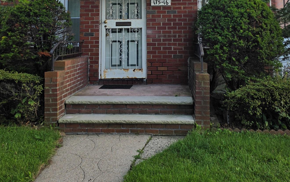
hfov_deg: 51.5
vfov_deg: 31.9
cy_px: 16
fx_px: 300
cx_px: 151
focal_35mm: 38
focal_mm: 6.3
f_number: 1.7
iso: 64
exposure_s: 1/180
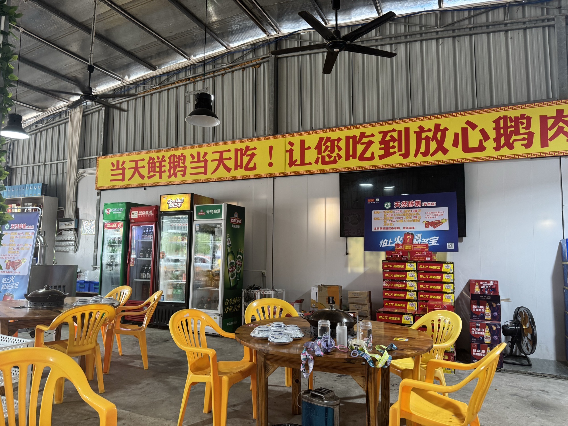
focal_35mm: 24
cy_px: 213
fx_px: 394
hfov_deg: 71.6
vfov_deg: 56.8
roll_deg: -1.4
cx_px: 284
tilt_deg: +2.9
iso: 200
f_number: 1.78
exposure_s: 1/121
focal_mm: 6.76
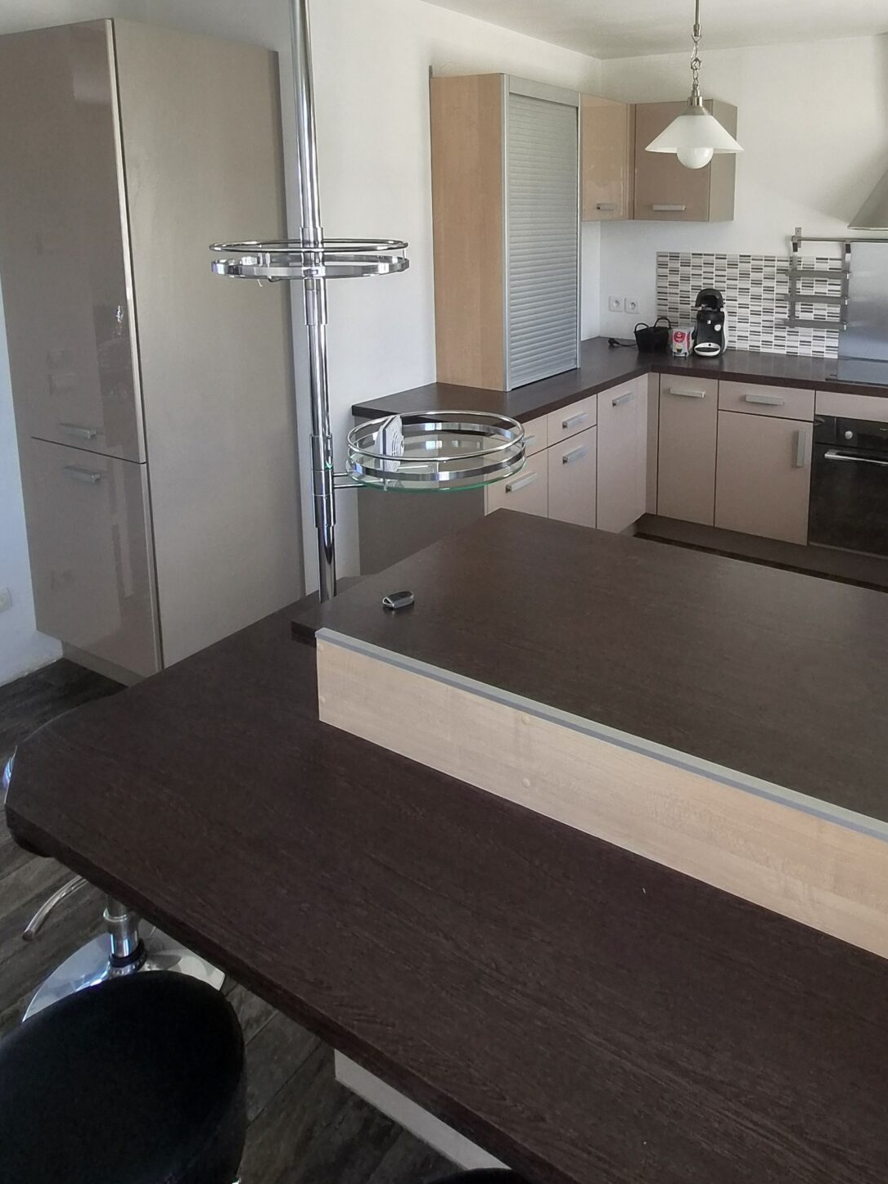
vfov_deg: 70.1
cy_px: 328
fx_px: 787
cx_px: 602
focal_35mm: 23
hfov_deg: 57.4
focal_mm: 1.7
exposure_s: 1/100
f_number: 2.2
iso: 250
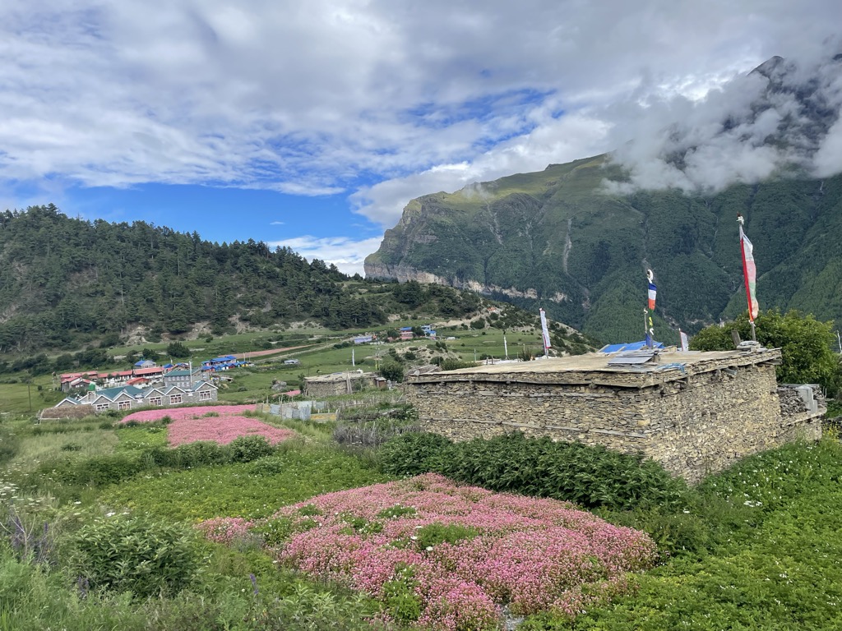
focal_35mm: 26
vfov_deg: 53.1
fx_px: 632
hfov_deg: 67.3
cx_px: 421
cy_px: 316
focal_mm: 4.2
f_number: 1.6
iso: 32
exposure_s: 1/2053
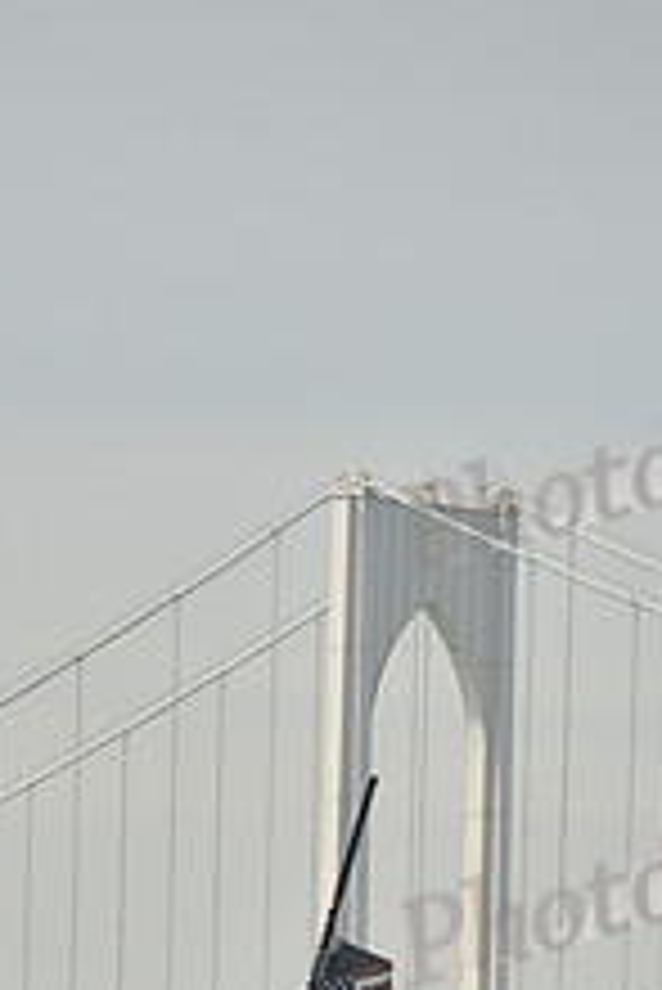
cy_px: 1170
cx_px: 169
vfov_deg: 3.9
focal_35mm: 528
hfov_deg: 2.6
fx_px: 14540
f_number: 5.6
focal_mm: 200
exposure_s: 1/640
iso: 250
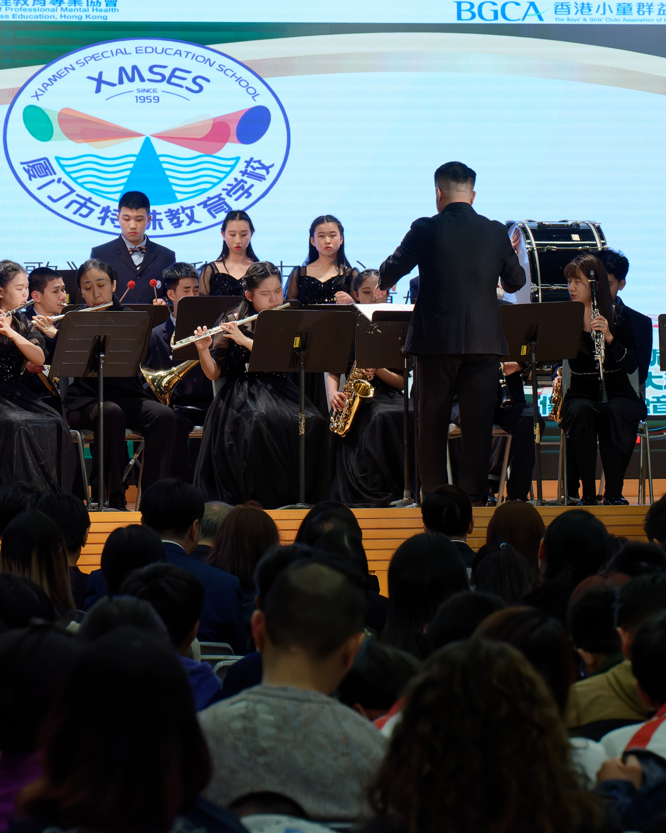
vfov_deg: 8.9
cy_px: 351
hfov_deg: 7.1
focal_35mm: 217
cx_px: 344
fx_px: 5347
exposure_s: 1/400
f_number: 8
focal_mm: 125
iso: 8000
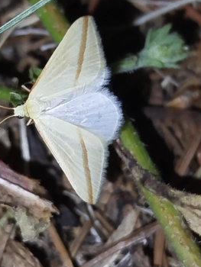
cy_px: 107
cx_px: 64
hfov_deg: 11.8
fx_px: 974
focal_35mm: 126
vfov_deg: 15.6
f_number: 1.7
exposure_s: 1/50
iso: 160
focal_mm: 5.31
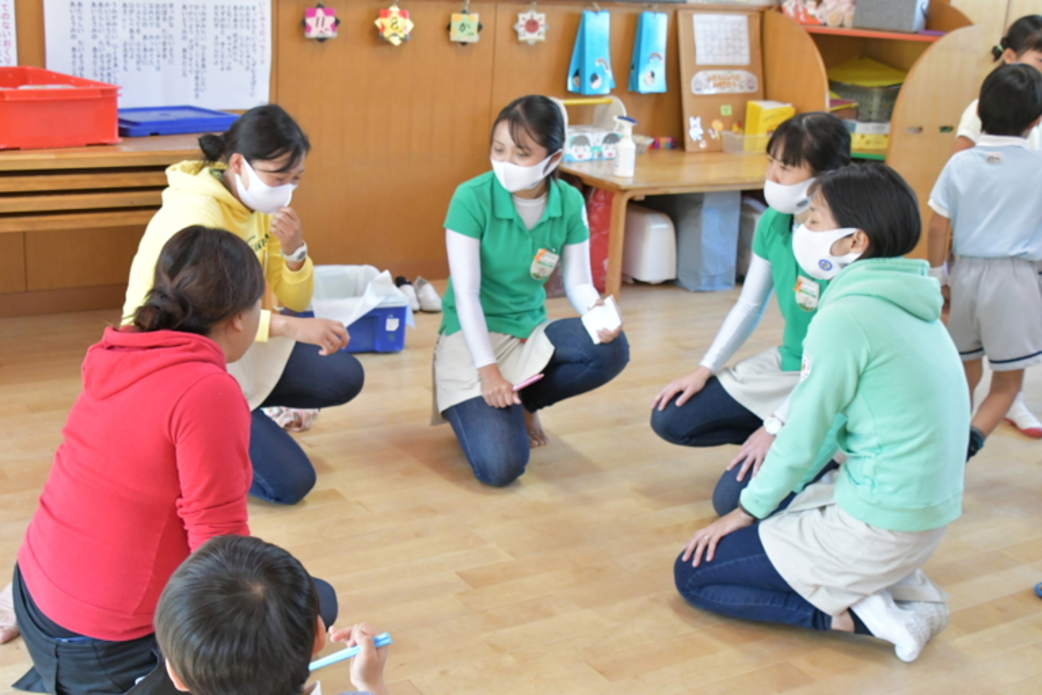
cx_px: 521
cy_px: 348
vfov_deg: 29.9
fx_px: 1302
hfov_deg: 43.6
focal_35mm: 45
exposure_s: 1/160
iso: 4000
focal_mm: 30
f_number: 6.3
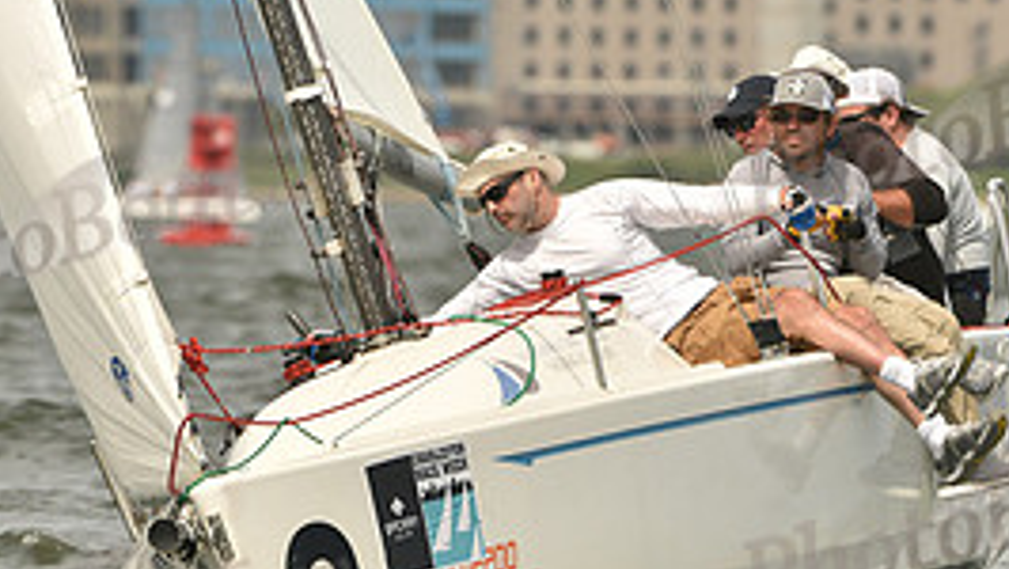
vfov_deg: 1.3
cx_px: 550
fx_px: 24468
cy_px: 374
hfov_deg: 2.4
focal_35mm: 914
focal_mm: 400
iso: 320
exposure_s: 1/1600
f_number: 6.3
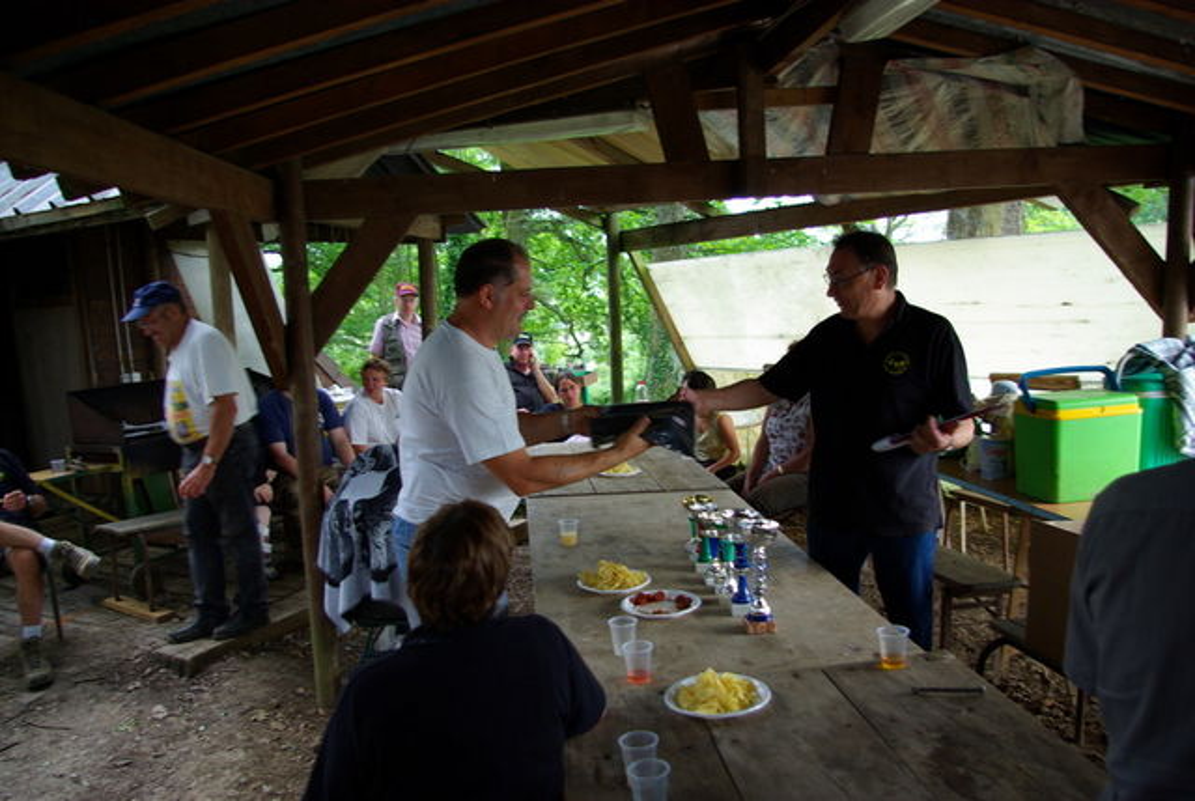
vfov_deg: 48.1
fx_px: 898
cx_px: 598
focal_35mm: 27
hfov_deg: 67.3
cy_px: 400
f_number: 3.5
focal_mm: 18
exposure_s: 1/30
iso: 125
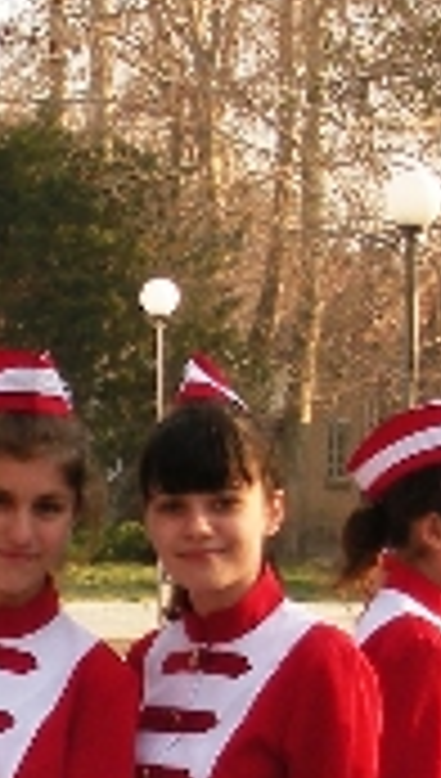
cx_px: 14
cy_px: 729
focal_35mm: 181
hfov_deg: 6.7
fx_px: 3743
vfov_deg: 11.8
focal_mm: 6.3
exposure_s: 1/177
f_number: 3.5
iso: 64
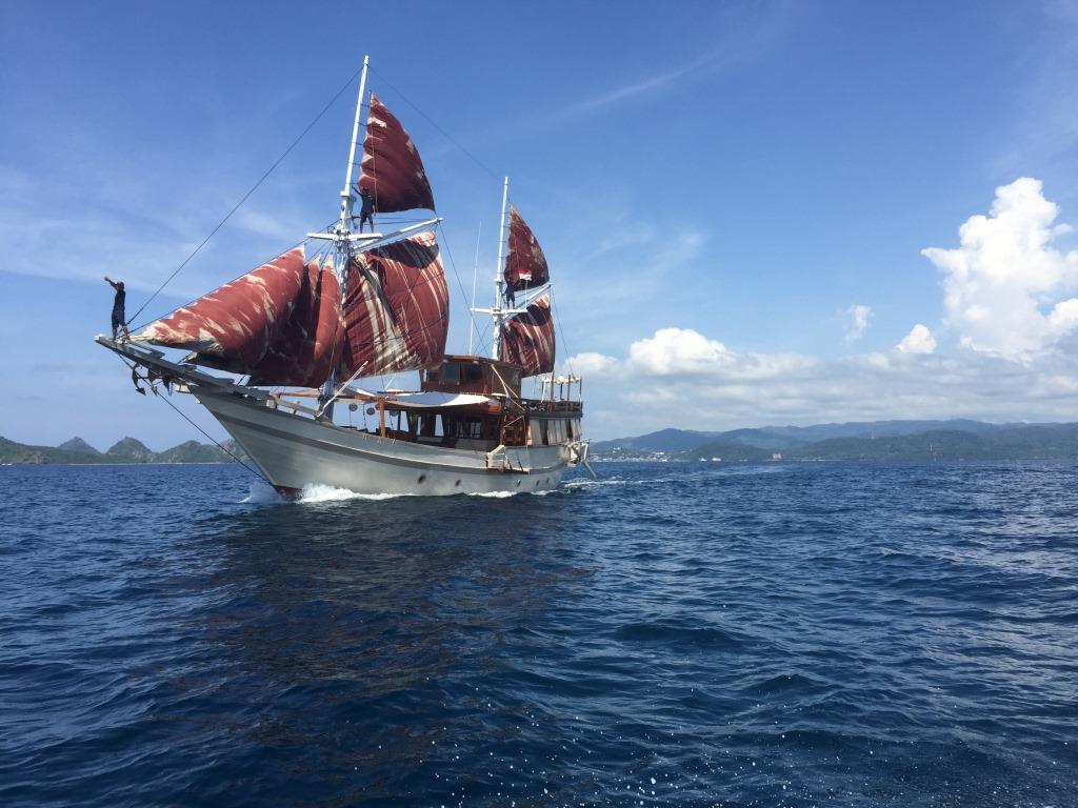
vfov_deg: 48.2
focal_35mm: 29
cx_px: 539
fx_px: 903
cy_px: 404
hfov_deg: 61.7
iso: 32
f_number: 2.2
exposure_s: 1/2083
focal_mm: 4.15
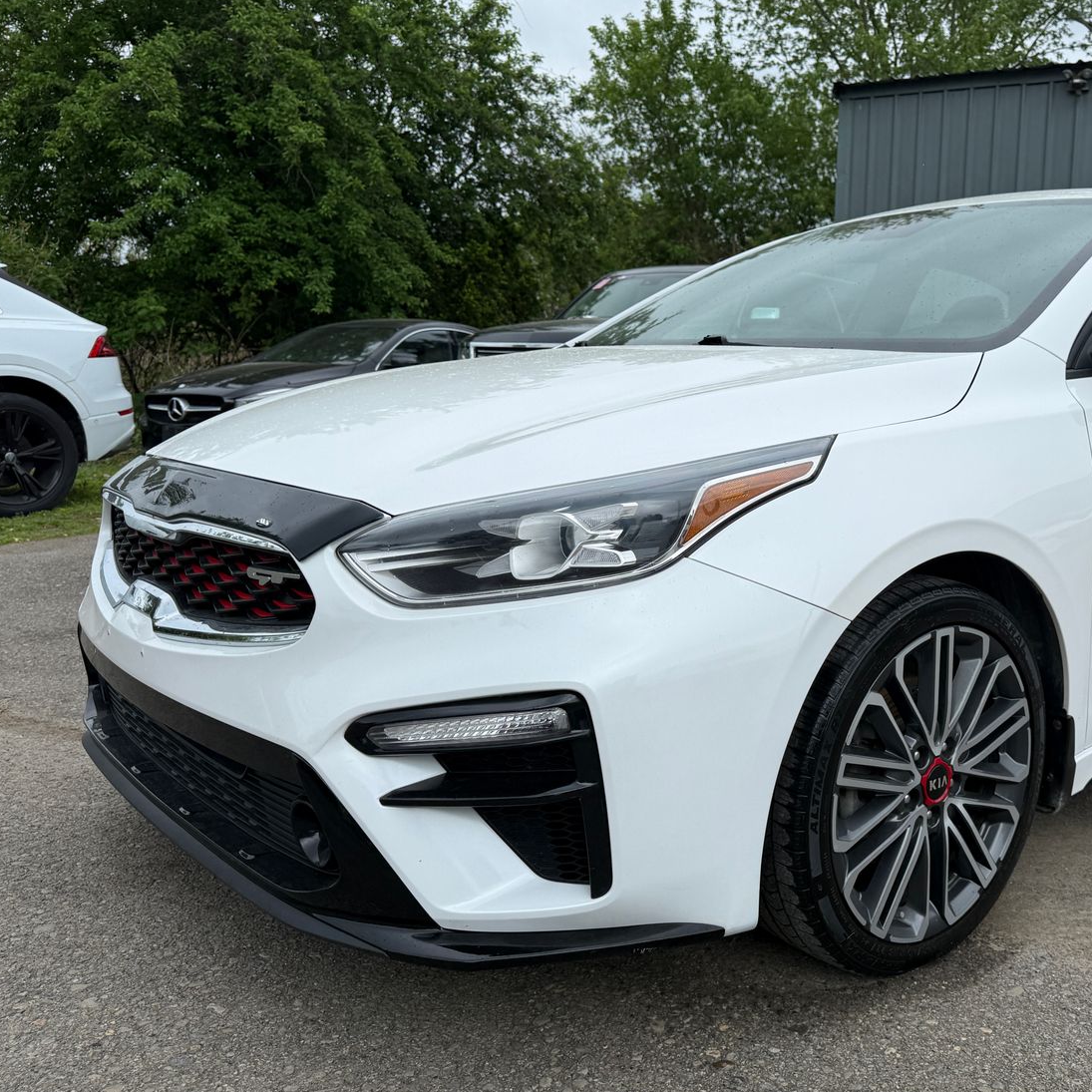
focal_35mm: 31
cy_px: 564
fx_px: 1106
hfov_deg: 51.0
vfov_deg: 52.5
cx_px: 775
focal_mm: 6.76
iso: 80
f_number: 1.78
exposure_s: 1/2703
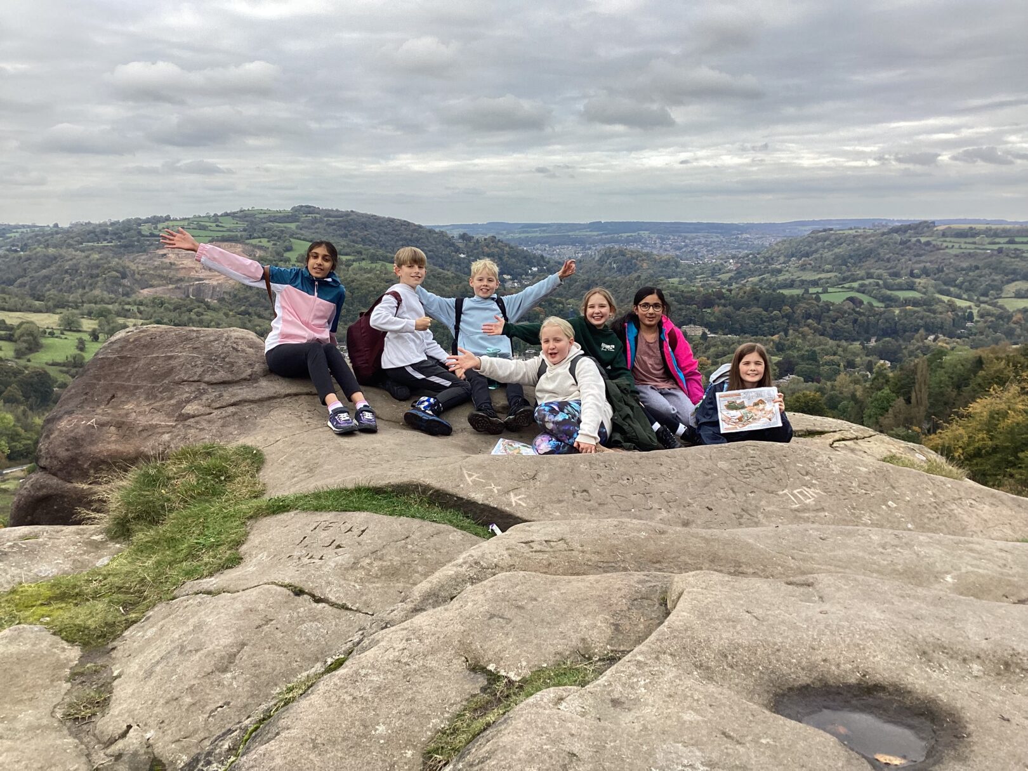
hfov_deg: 58.4
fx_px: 921
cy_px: 386
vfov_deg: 45.4
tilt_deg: -9.6
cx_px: 514
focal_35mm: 31
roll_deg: +0.6
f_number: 2.4
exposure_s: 1/167
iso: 25
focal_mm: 3.3
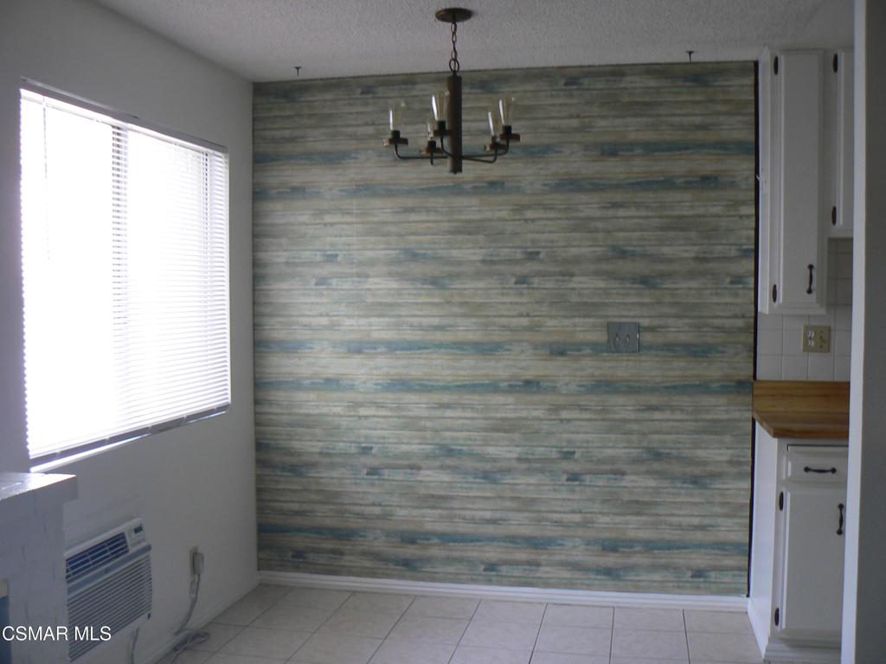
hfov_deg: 51.4
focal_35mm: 36
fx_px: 921
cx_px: 443
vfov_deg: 39.7
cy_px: 332
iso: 100
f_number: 2.8
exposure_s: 1/40
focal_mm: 6
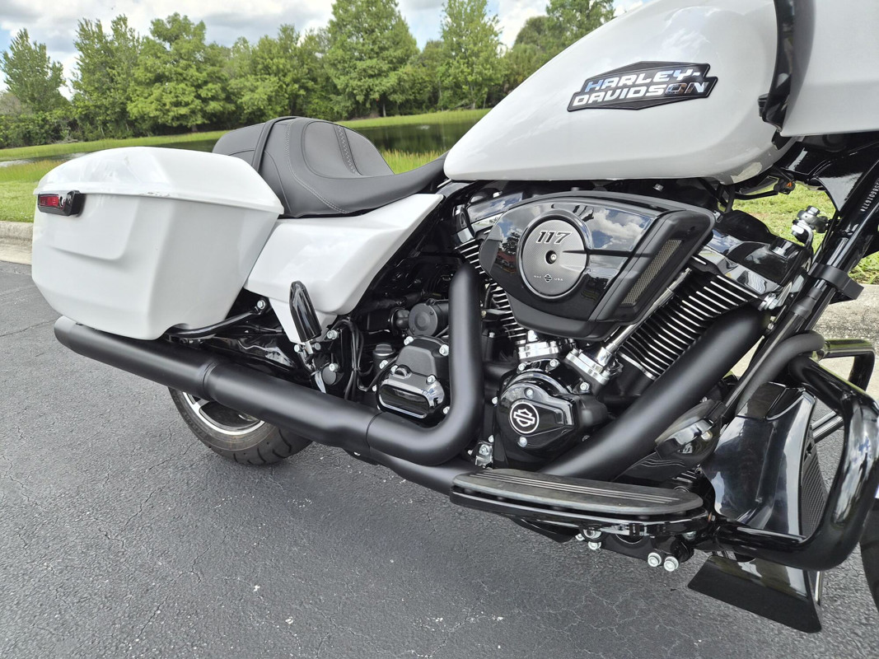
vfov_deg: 58.9
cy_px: 330
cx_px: 440
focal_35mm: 23
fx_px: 584
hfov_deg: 73.9
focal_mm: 5.4
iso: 80
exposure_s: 1/1856
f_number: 1.8
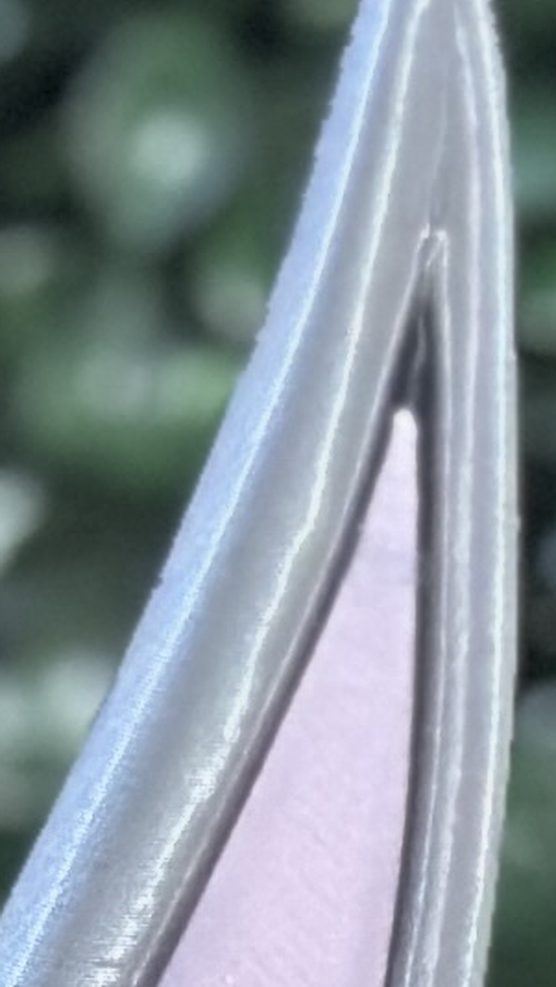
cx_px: -203
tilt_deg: -22.6
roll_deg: +2.3
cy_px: 3411
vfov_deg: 5.1
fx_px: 10325
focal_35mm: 394
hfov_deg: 3.1
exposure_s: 1/33
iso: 640
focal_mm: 6.86
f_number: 1.78
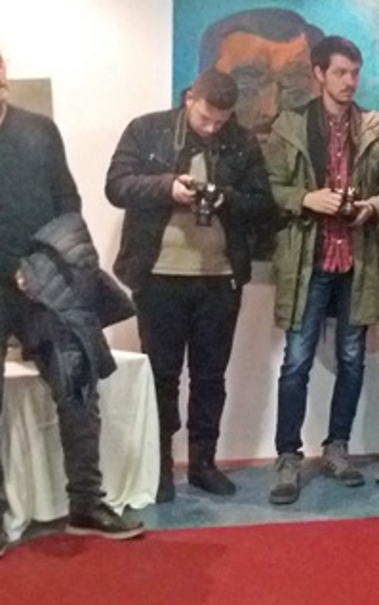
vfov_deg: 29.4
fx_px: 1156
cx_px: 627
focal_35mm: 70
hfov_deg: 16.4
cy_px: 290
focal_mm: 3.7
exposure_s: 1/17
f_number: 1.9
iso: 640
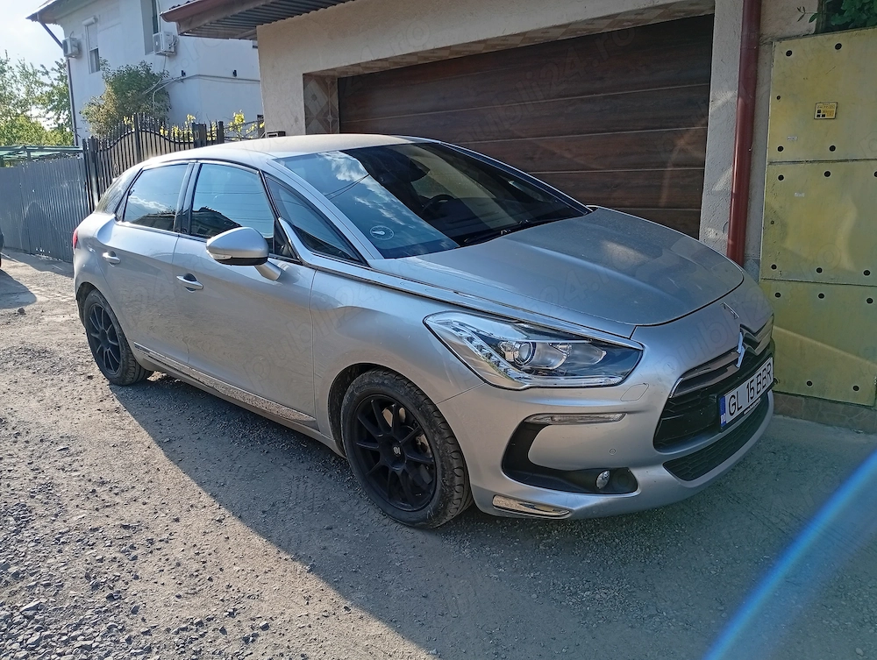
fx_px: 685
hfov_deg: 65.2
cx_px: 438
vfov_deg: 51.5
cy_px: 330
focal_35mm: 27
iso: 50
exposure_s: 1/187
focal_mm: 3.98
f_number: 1.8
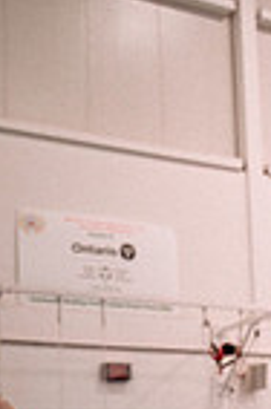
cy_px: 321
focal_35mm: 110
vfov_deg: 18.5
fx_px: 1248
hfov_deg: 11.1
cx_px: 558
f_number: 2.8
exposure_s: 1/400
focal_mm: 24
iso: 1600
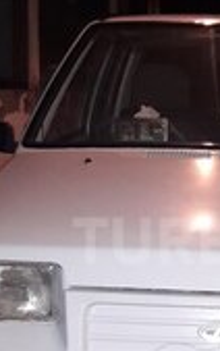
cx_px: 232
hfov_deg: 14.7
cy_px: 241
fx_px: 832
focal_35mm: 87
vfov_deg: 23.7
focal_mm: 3.7
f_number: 1.9
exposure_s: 1/17
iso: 200
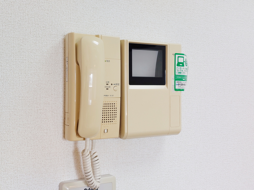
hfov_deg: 71.6
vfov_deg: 56.8
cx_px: 127
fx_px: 176
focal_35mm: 24
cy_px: 95
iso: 80
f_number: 1.8
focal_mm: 5.23
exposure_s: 1/60
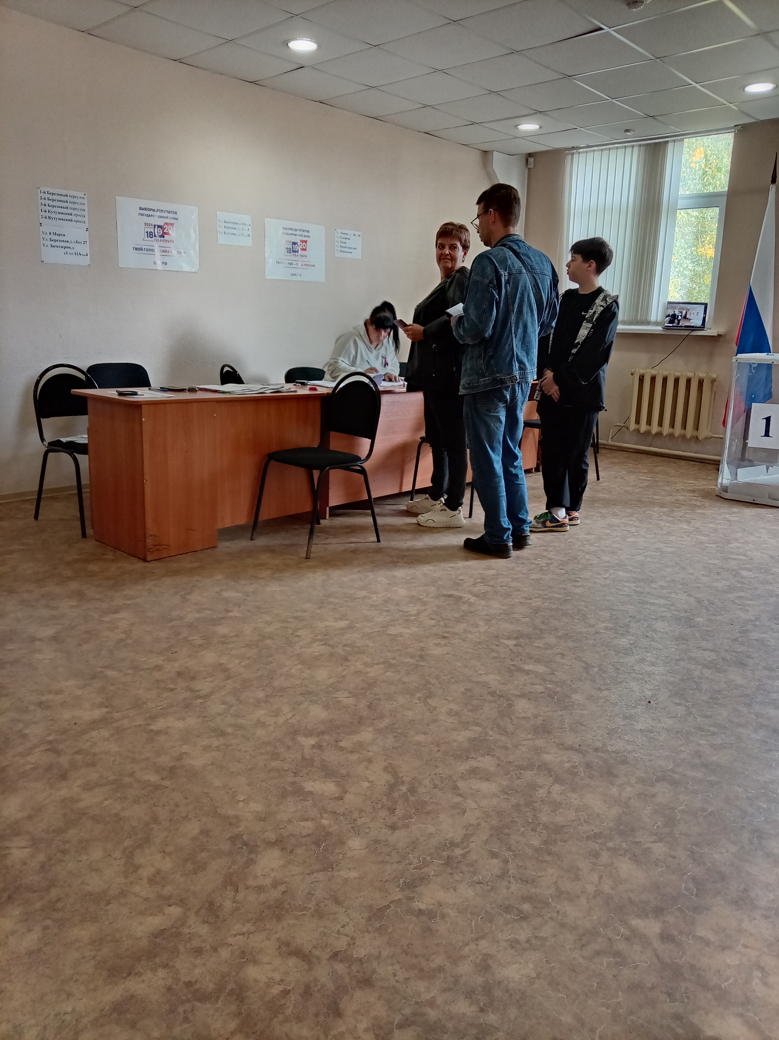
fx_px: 751
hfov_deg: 54.8
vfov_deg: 69.4
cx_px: 390
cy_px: 520
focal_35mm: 25
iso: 271
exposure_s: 1/25
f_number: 1.8
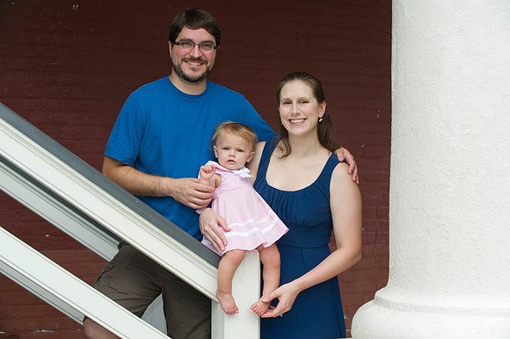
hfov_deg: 26.0
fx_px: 1104
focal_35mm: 78
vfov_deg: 17.5
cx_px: 255
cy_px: 170
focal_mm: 78
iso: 400
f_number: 5
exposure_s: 1/250
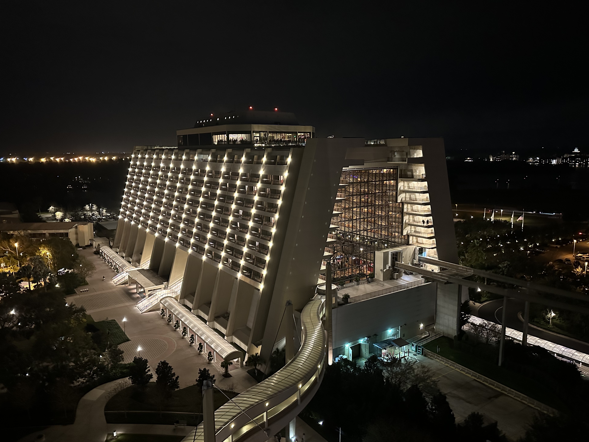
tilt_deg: -10.5
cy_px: 218
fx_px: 425
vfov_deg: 54.9
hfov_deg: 69.4
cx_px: 288
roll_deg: +1.0
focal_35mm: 25
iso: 1250
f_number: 1.78
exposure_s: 1/30
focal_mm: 6.86
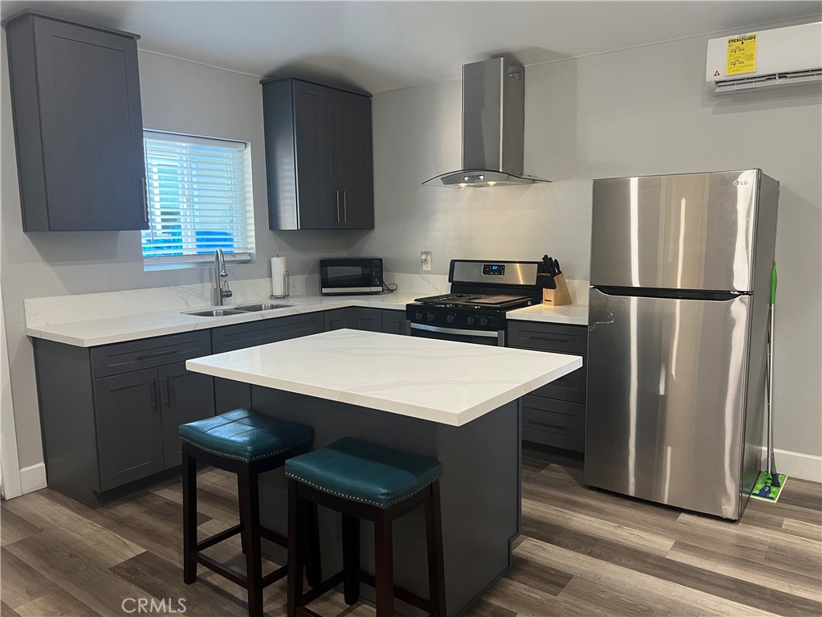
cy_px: 308
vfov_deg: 53.1
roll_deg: +0.8
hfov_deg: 67.3
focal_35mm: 26
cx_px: 411
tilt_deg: -7.8
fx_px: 617
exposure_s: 1/60
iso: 160
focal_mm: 5.7
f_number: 1.5
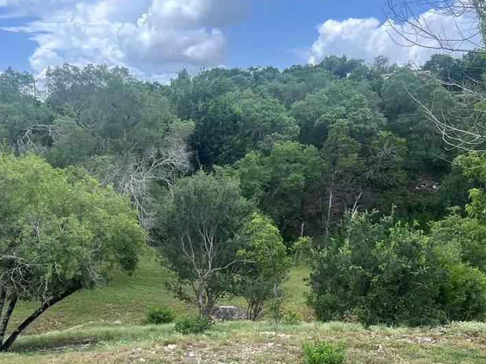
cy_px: 214
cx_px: 186
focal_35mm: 38
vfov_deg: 37.6
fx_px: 533
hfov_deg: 48.6
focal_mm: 5.7
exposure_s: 1/1597
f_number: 1.5
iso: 50
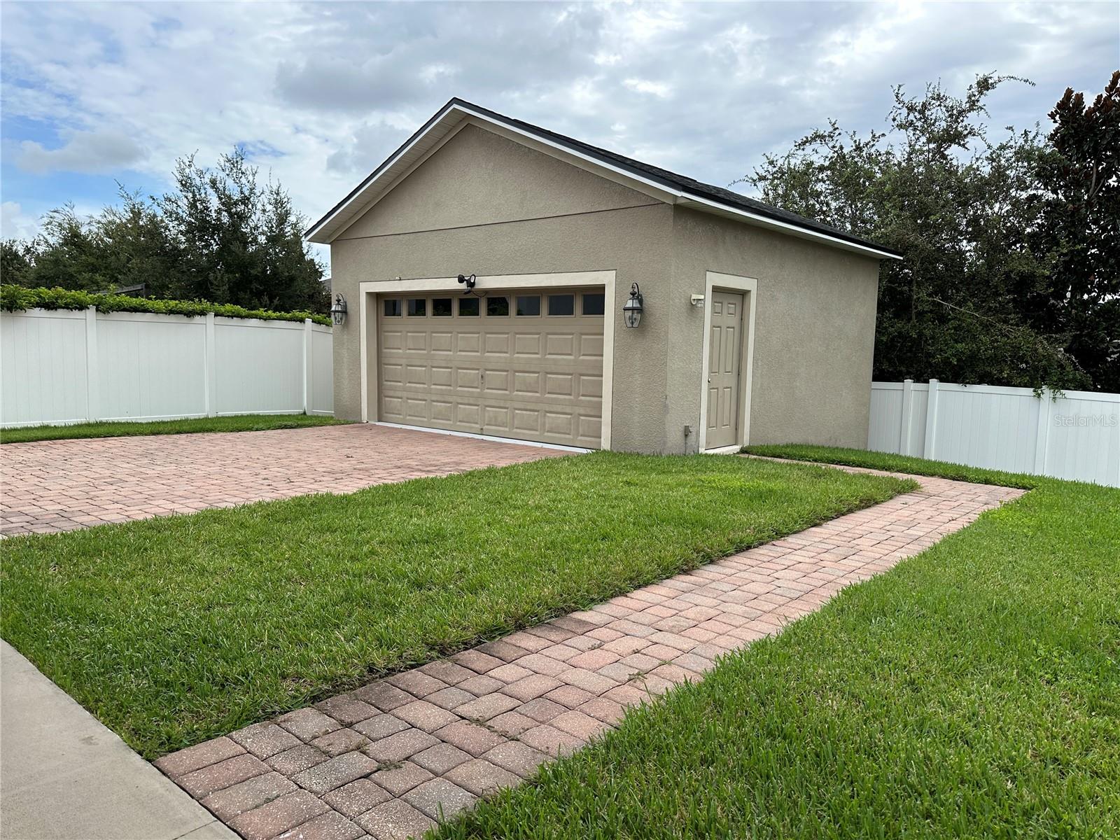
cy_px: 420
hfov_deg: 71.6
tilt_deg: -6.0
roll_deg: -1.4
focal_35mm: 24
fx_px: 777
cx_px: 560
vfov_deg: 56.8
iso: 80
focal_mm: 6.86
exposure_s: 1/2469
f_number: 1.78
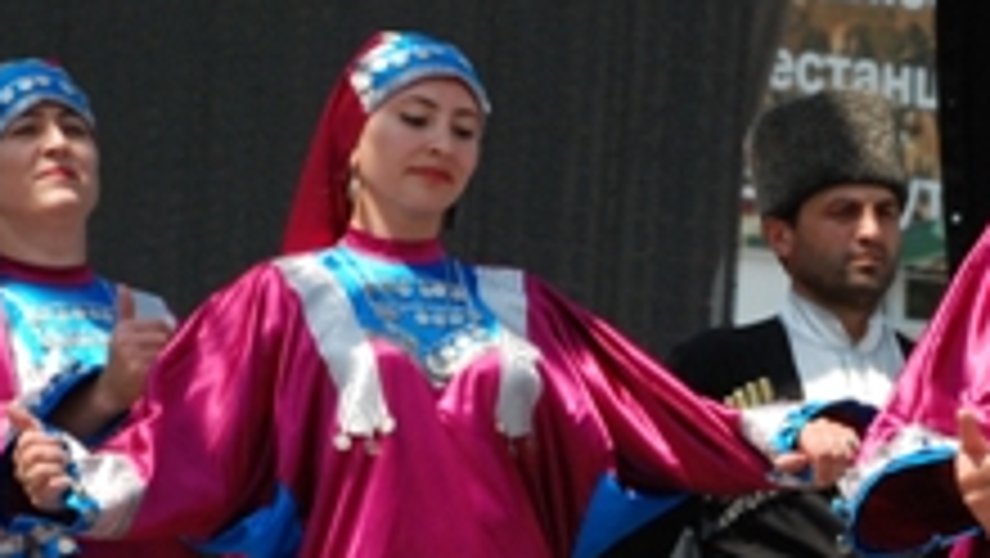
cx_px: 958
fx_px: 8404
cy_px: 544
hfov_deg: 6.7
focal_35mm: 320
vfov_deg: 3.8
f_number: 8
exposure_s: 1/1000
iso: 640
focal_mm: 70
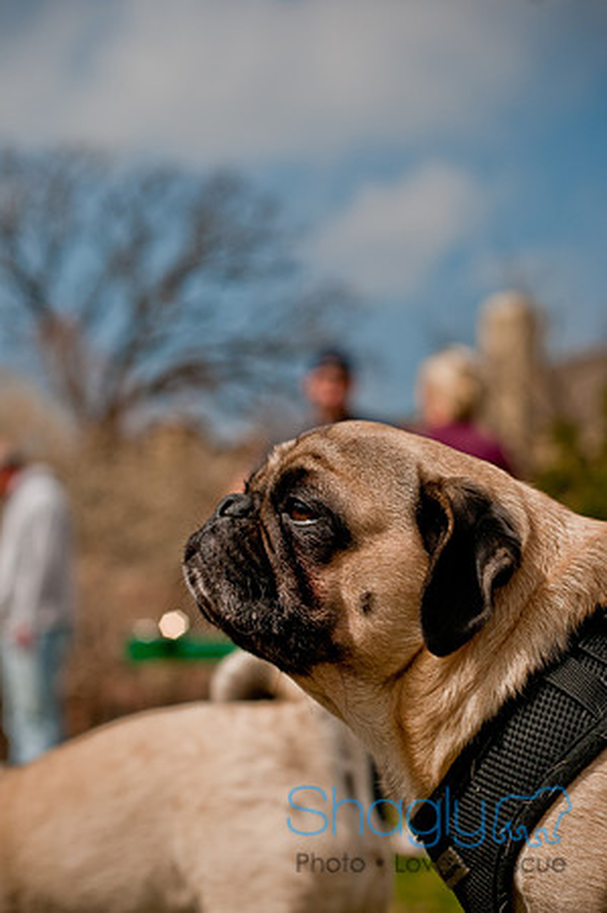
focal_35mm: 75
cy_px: 456
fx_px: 1901
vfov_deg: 27.0
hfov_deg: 18.1
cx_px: 304
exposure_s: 1/4000
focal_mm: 50
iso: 200
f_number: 3.2
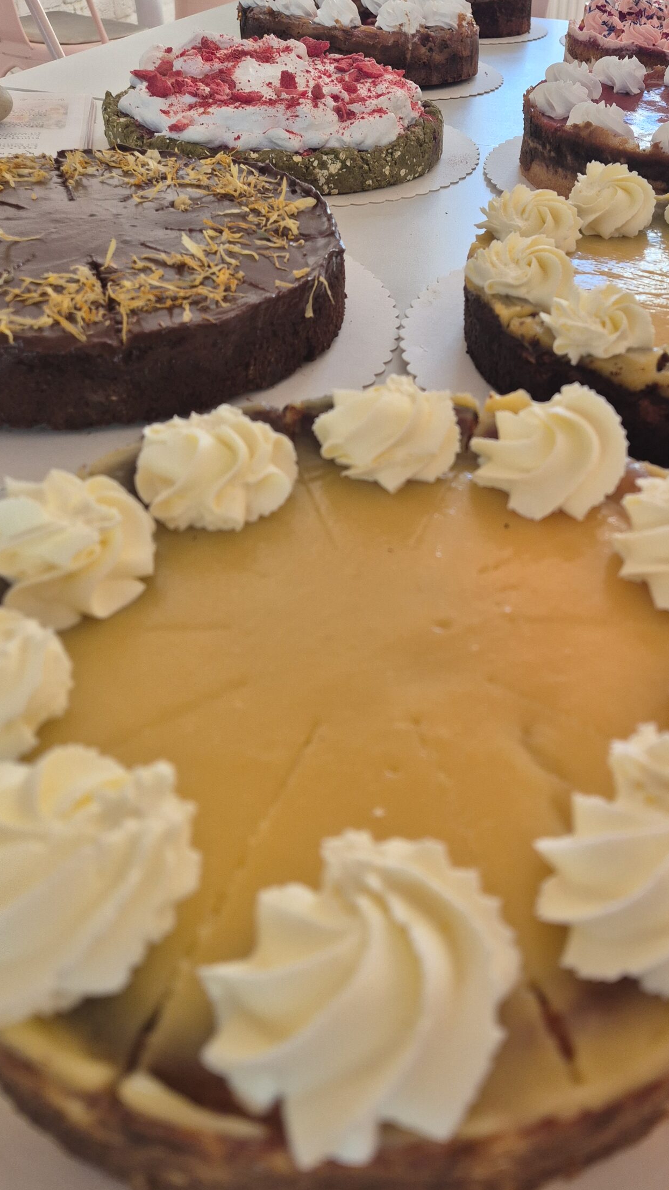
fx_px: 915
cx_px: 487
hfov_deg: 39.3
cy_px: 549
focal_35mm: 29
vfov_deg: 66.0
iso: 125
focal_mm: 5.4
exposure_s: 1/180
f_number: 1.8
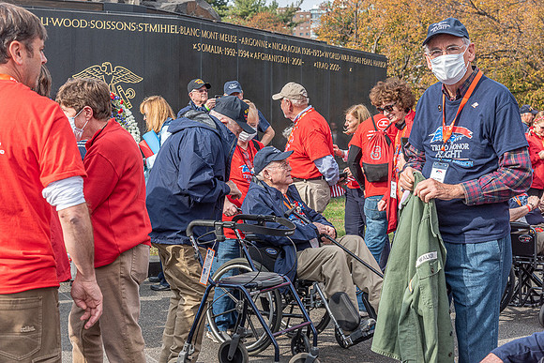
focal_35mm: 62
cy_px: 182
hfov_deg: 32.4
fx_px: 937
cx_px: 272
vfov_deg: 21.9
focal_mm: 62
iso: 500
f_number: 8
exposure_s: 1/1000
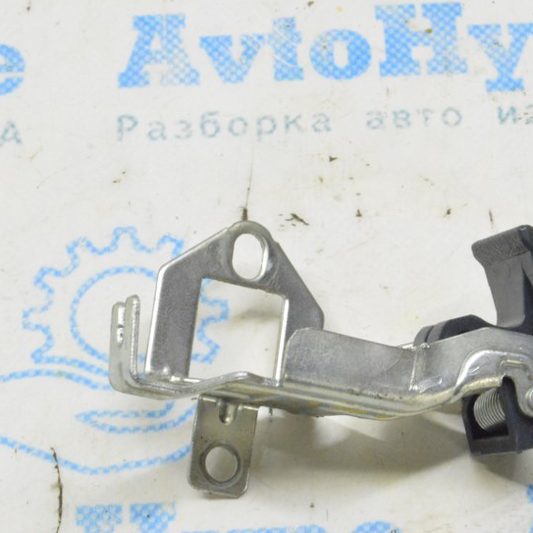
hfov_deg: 14.5
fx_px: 2090
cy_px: 266
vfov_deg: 14.5
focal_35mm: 120
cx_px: 316
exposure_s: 1/15
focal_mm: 50
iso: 6400
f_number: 20
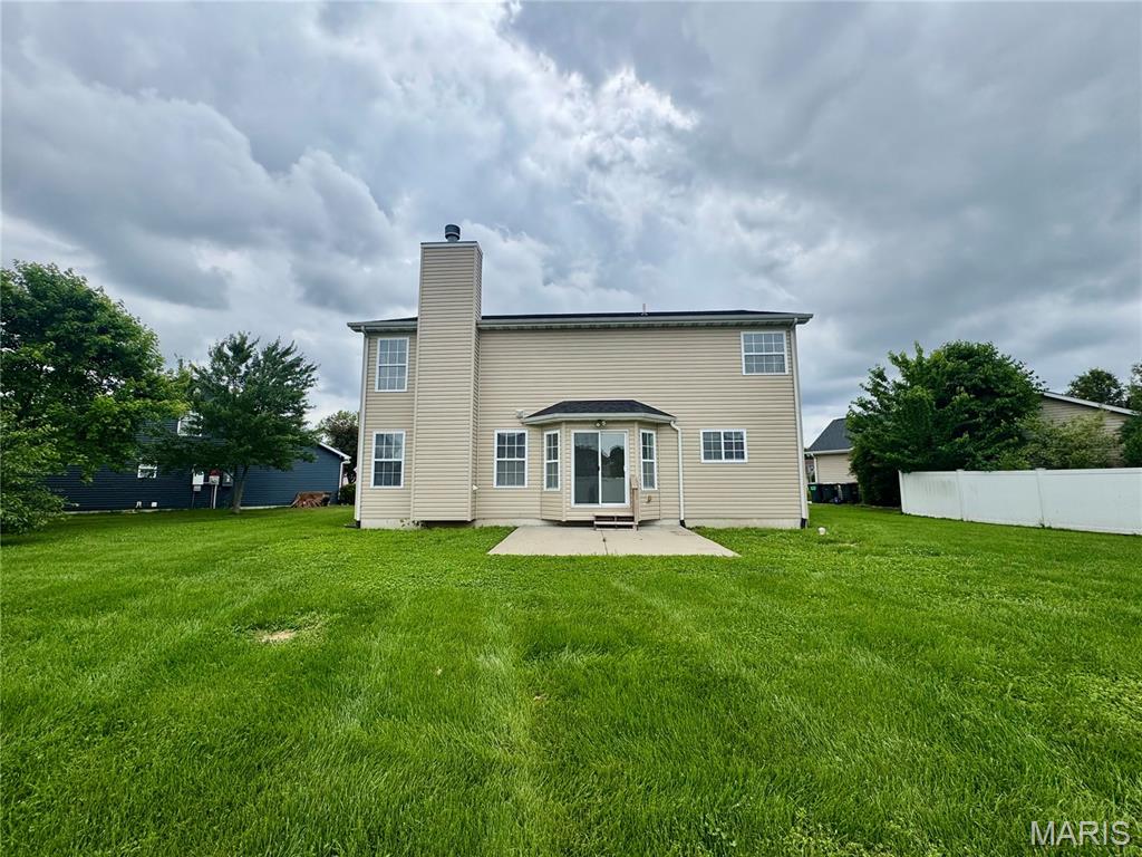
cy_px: 428
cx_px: 571
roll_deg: +1.9
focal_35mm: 14
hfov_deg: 102.1
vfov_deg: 85.7
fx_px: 462
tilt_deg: +8.9
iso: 50
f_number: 2.2
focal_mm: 2.22
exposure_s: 1/2083
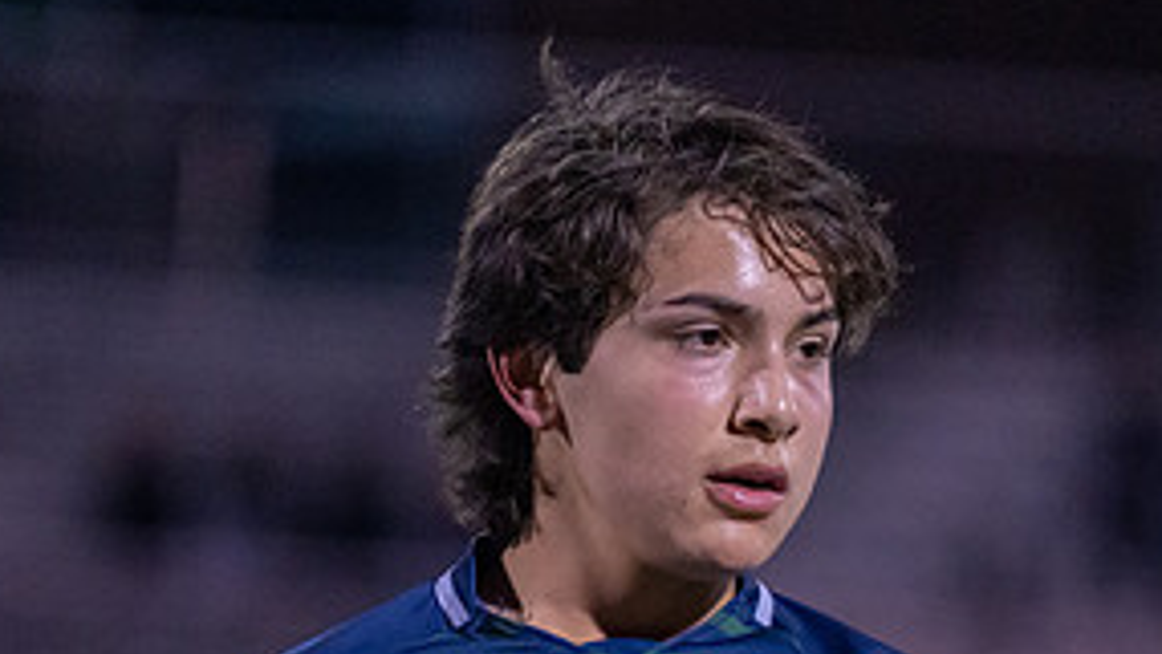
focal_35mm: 571
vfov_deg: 2.1
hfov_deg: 3.8
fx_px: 17597
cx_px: 736
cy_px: 795
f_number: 2.8
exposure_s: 1/1000
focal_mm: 197
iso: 3200
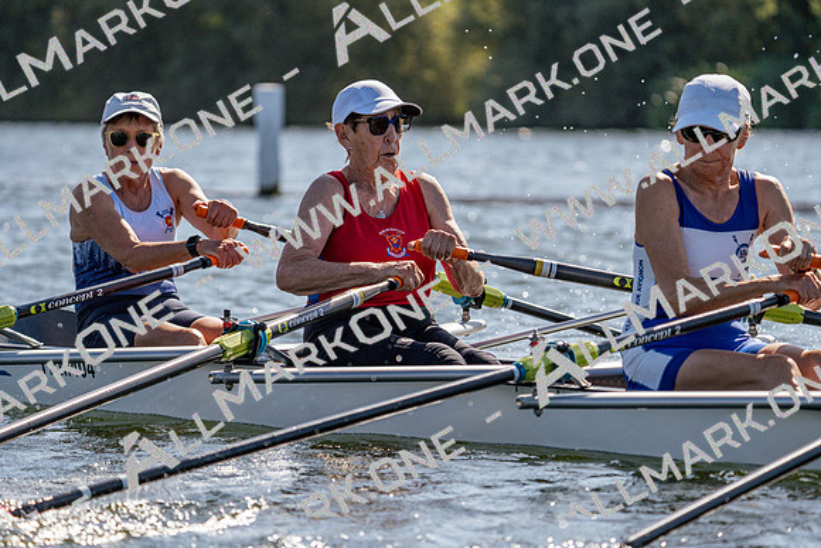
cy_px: 274
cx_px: 410
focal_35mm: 250
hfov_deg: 8.2
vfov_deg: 5.5
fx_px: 5702
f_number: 5.6
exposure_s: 1/2000
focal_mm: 250
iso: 320
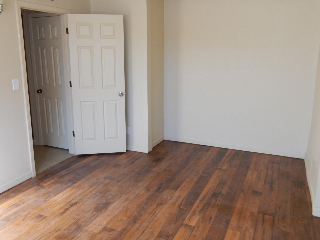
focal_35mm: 30
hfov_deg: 59.9
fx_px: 277
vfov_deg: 46.7
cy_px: 106
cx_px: 153
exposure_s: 1/50
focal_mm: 4.5
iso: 125
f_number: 3.7
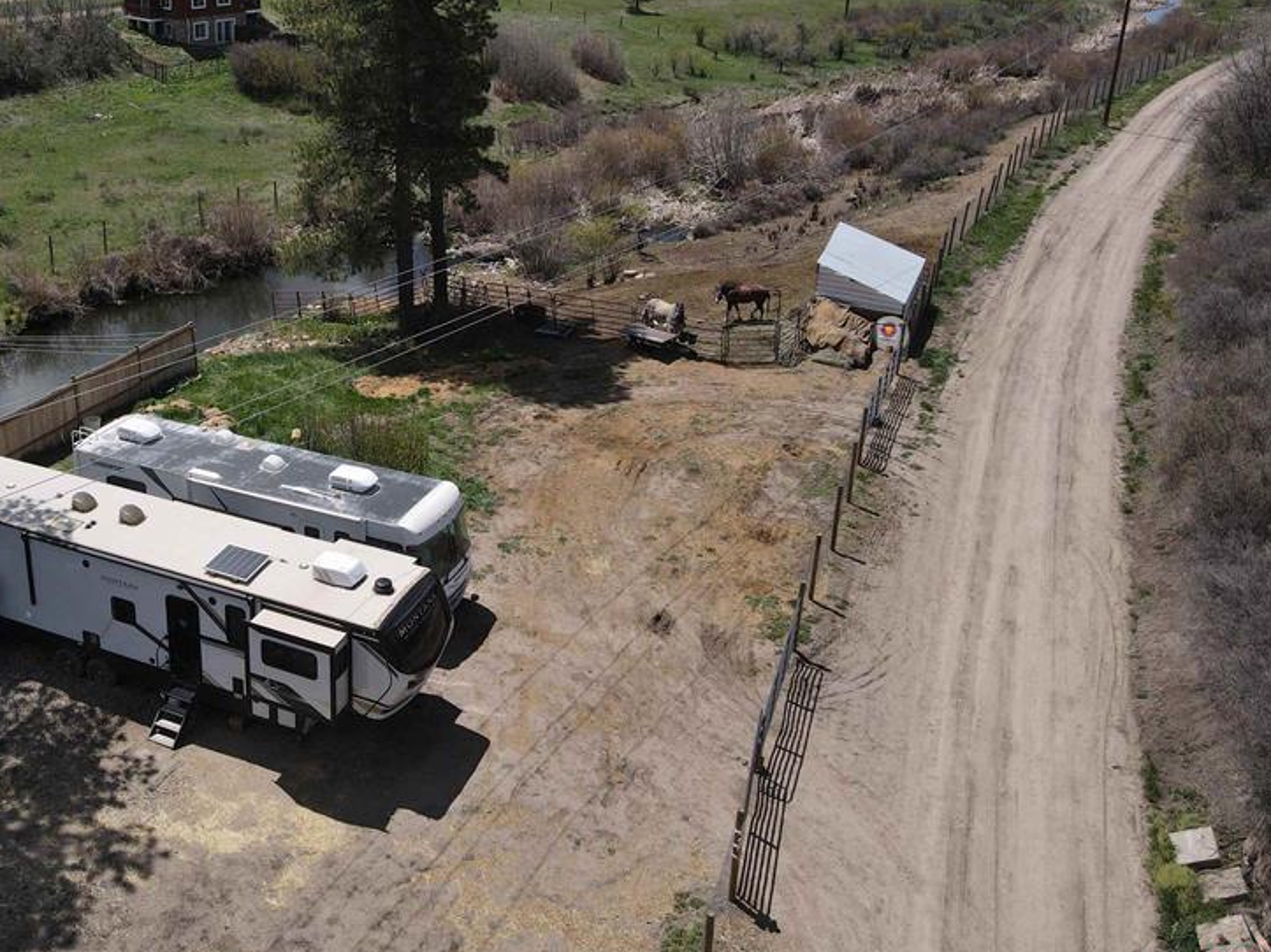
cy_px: 292
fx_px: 1248
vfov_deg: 41.1
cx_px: 380
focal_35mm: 34
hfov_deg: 52.5
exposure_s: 1/1000
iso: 100
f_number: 2.8
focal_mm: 4.5
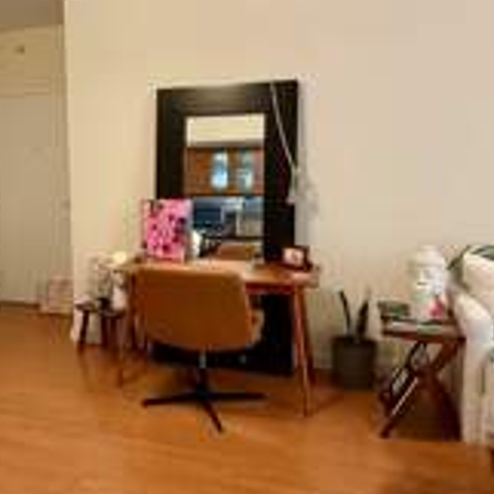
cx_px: 98
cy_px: 209
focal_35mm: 37
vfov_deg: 44.8
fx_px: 597
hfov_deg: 42.9
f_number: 2.2
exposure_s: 1/60
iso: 500
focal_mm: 2.22
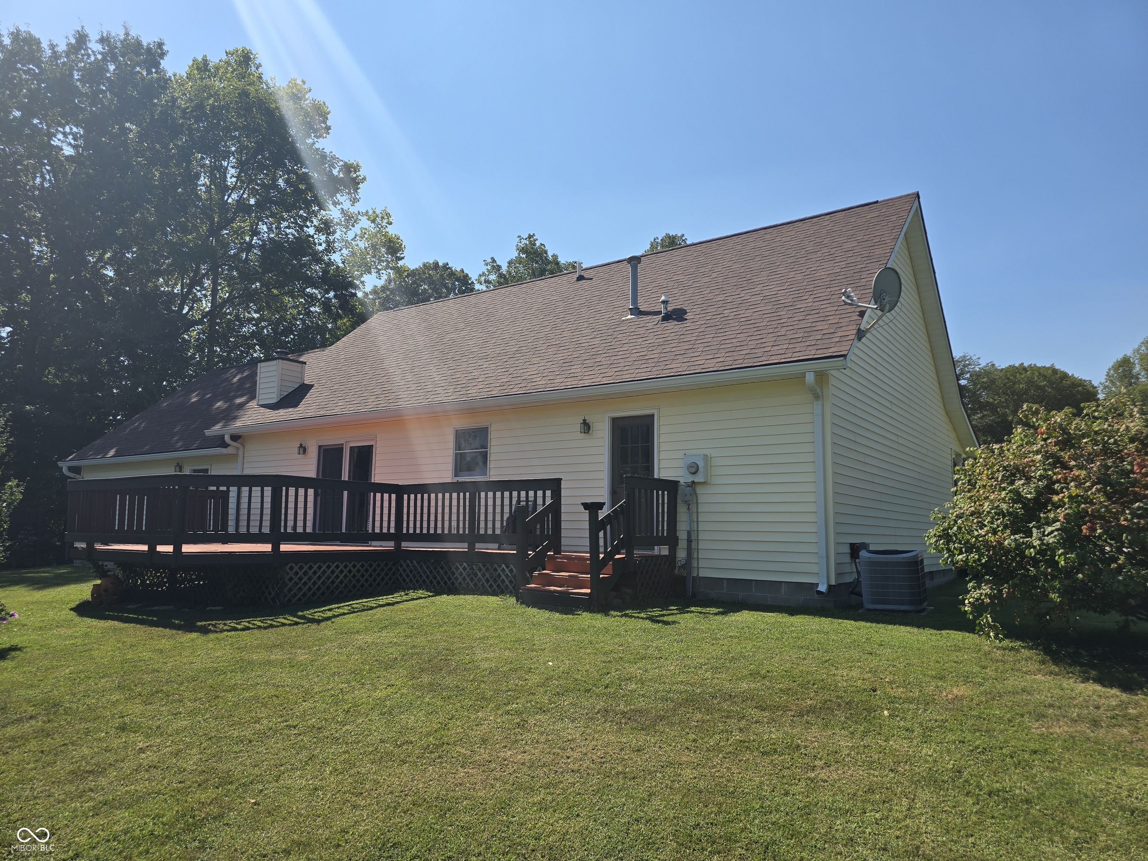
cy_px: 430
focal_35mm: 23
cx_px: 574
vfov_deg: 58.9
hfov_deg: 73.9
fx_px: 763
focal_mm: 6.3
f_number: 1.7
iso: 12
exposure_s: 1/922
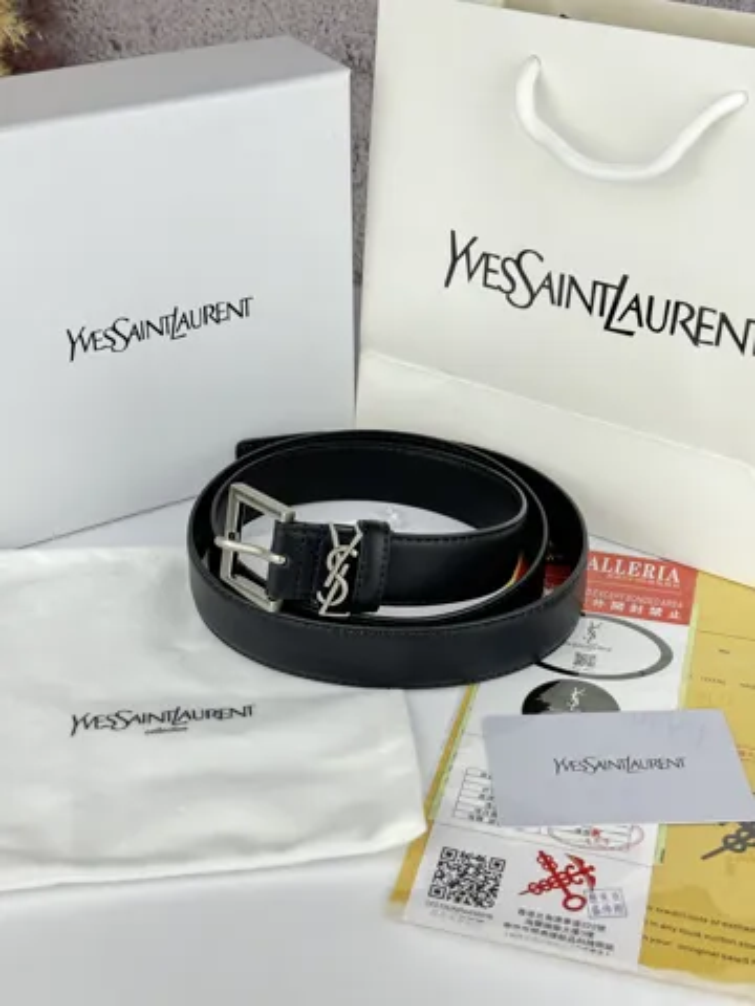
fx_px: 1396
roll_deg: +0.1
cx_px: 378
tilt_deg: -32.5
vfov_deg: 39.7
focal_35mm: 48
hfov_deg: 30.3
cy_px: 503
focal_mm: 6.76
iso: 50
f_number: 1.78
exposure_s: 1/100
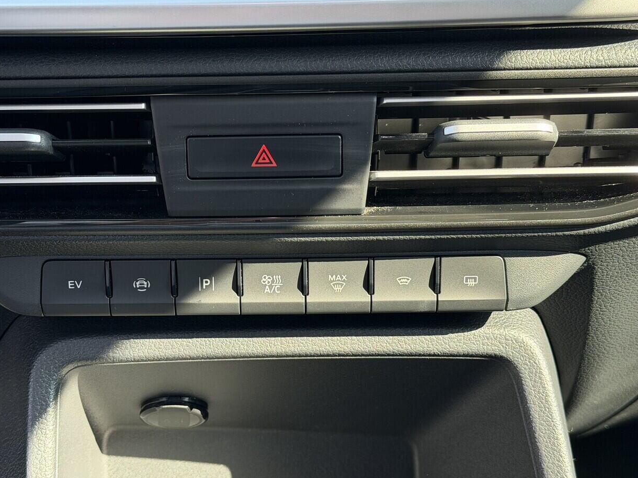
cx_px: 276
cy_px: 209
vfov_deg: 25.6
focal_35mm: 57
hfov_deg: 33.7
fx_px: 1050
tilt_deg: -24.8
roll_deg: +0.9
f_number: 1.78
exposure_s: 1/214
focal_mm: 6.76
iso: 160
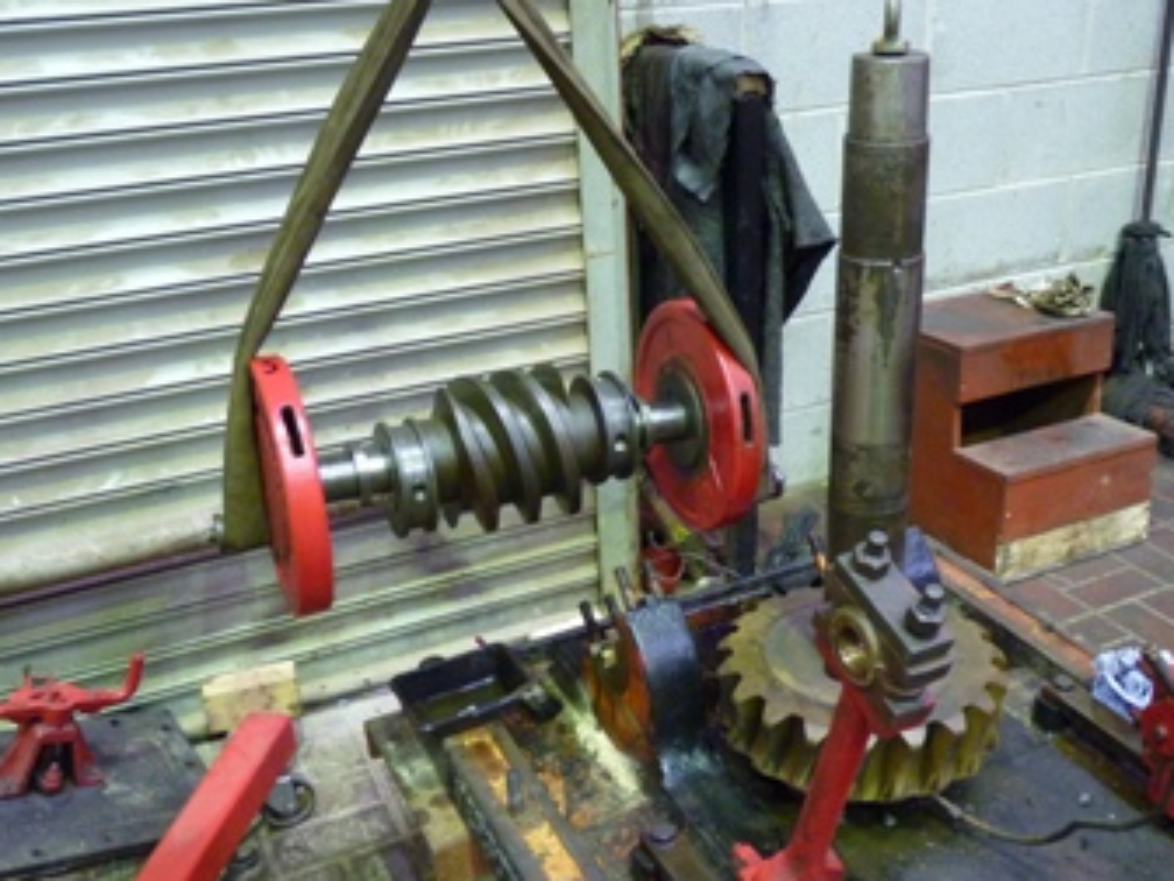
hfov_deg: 51.2
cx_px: 653
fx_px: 1221
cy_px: 500
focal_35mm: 36
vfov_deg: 39.6
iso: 400
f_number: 2.8
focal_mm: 4.8
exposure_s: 1/6
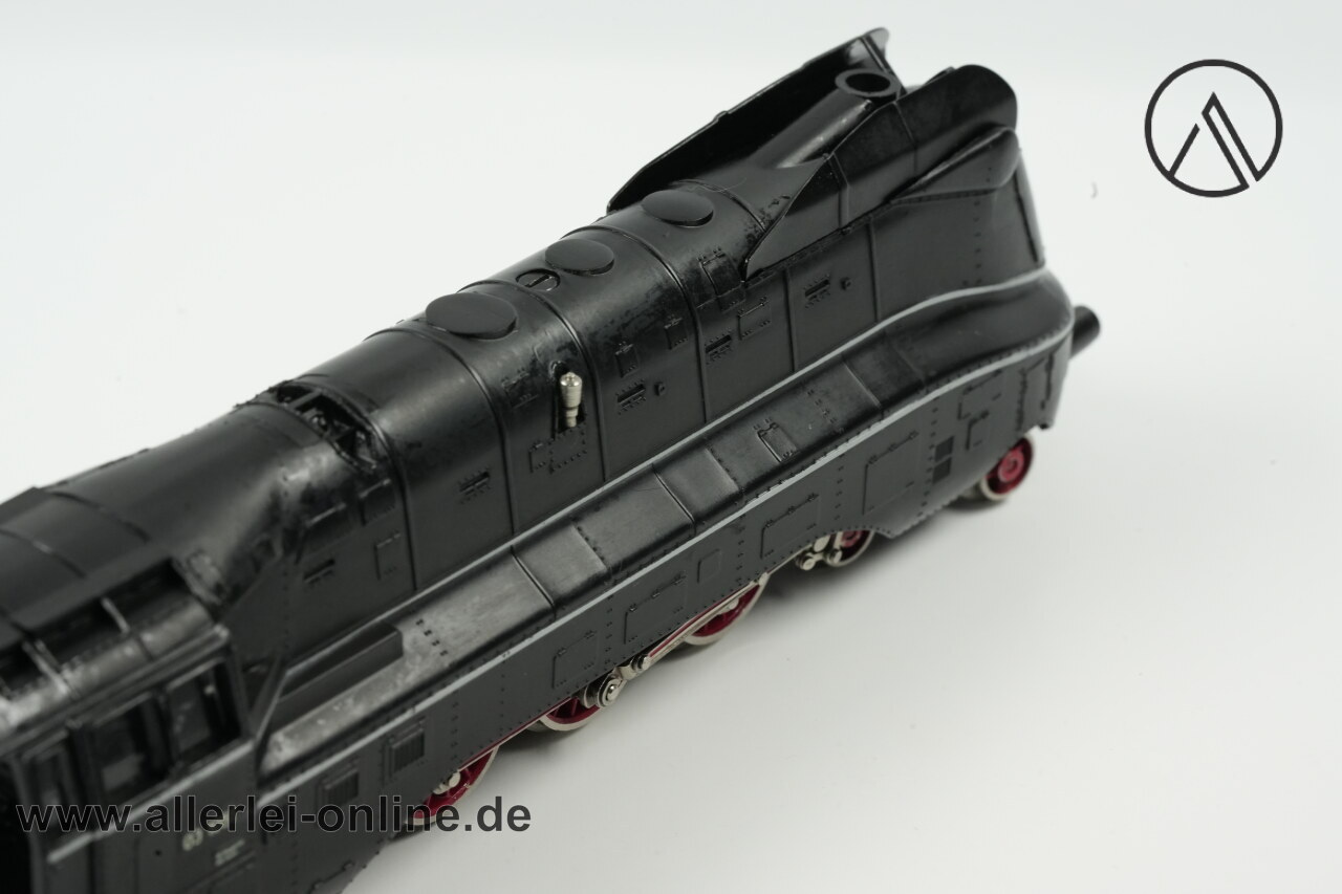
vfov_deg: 15.2
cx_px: 671
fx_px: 3354
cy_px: 447
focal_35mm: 90
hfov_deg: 22.6
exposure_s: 1/40
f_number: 16
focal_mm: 90
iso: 2500
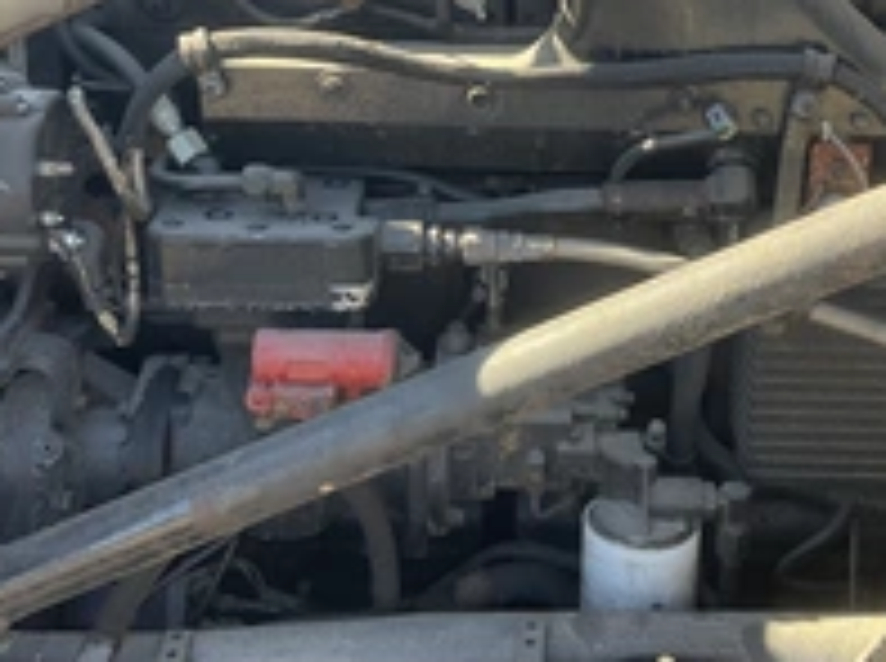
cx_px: 513
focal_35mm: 59
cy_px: 167
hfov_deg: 32.7
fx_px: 1507
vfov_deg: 24.5
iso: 25
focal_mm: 3
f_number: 1.8
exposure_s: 1/163
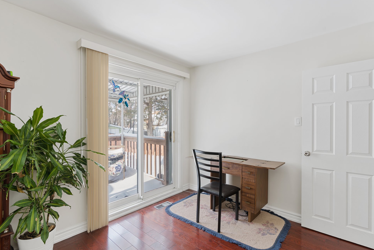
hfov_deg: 93.2
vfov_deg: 70.4
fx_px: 177
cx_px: 194
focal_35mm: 17
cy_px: 124
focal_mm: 16
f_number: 8
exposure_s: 1
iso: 100
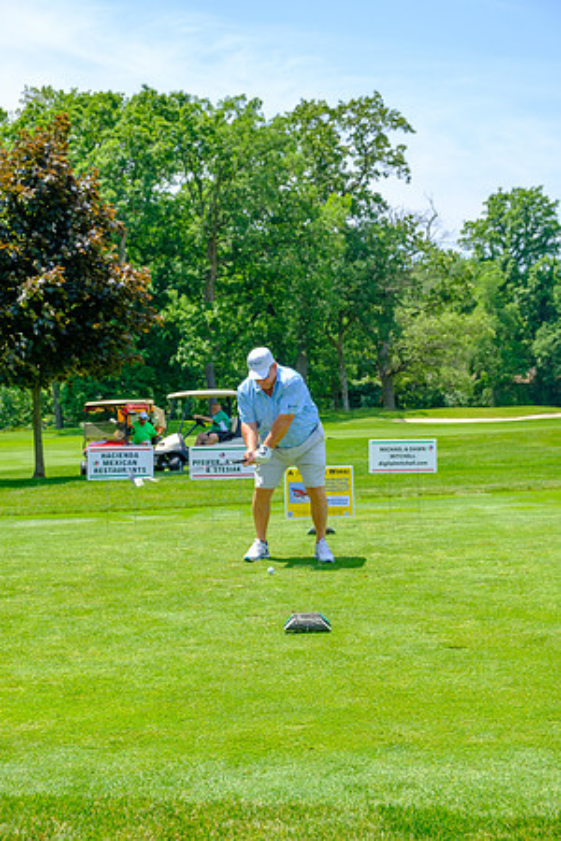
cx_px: 280
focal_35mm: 54
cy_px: 420
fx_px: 1262
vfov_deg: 36.9
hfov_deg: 25.1
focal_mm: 35.8
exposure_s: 1/500
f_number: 5
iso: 200
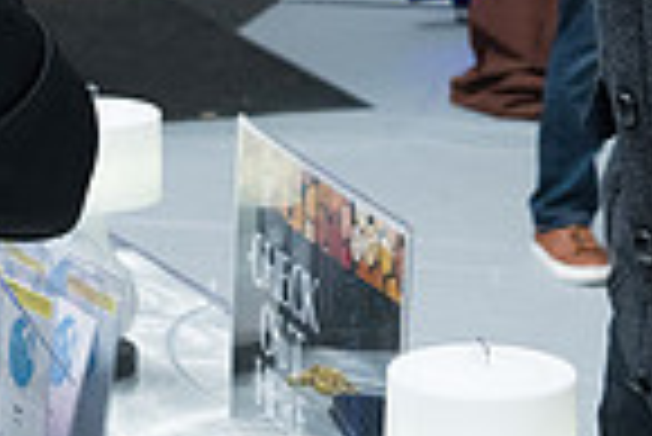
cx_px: 328
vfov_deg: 7.0
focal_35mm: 192
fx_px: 3481
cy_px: -312
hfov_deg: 10.7
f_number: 5.6
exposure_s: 1/250
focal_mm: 48
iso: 4000
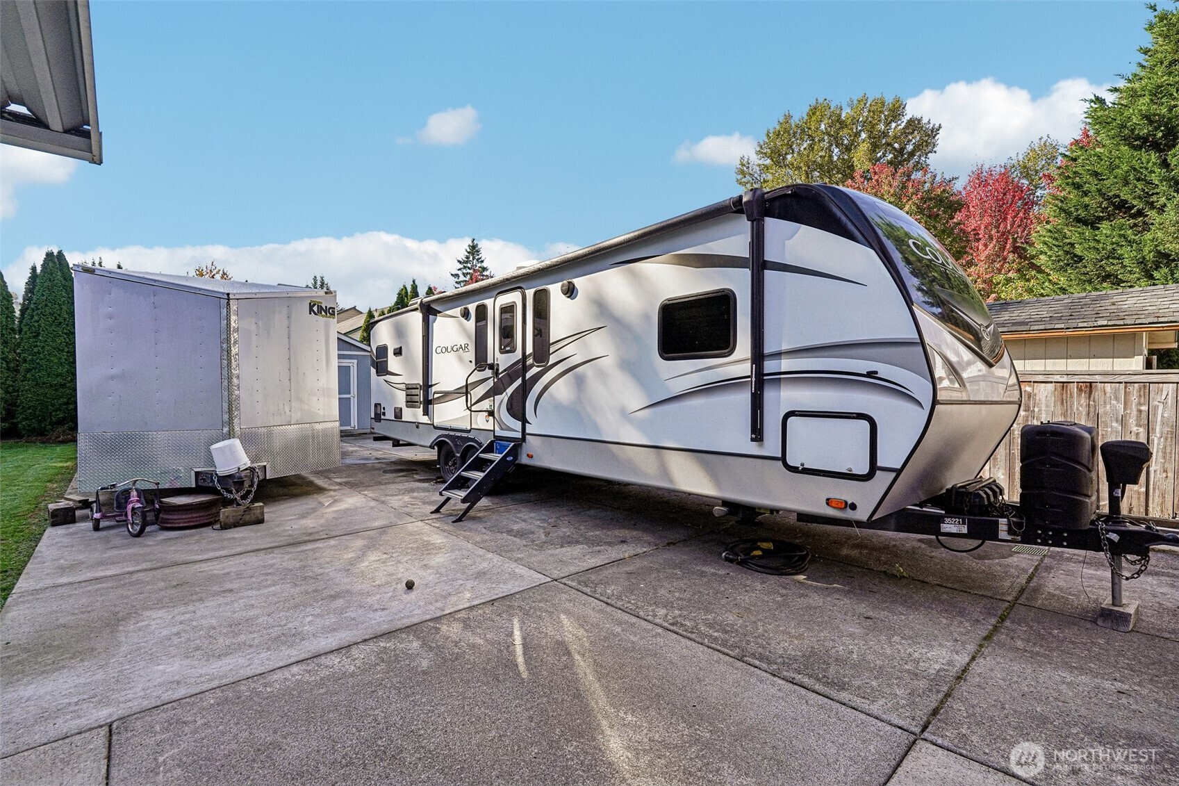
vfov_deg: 73.7
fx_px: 524
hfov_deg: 96.7
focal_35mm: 16
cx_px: 590
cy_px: 393
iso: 400
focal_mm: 16
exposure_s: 1/640
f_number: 8
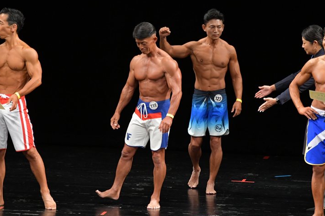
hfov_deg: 6.7
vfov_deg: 4.4
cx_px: 162
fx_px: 2788
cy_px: 110
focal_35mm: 309
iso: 3200
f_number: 5.6
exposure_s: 1/400
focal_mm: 190
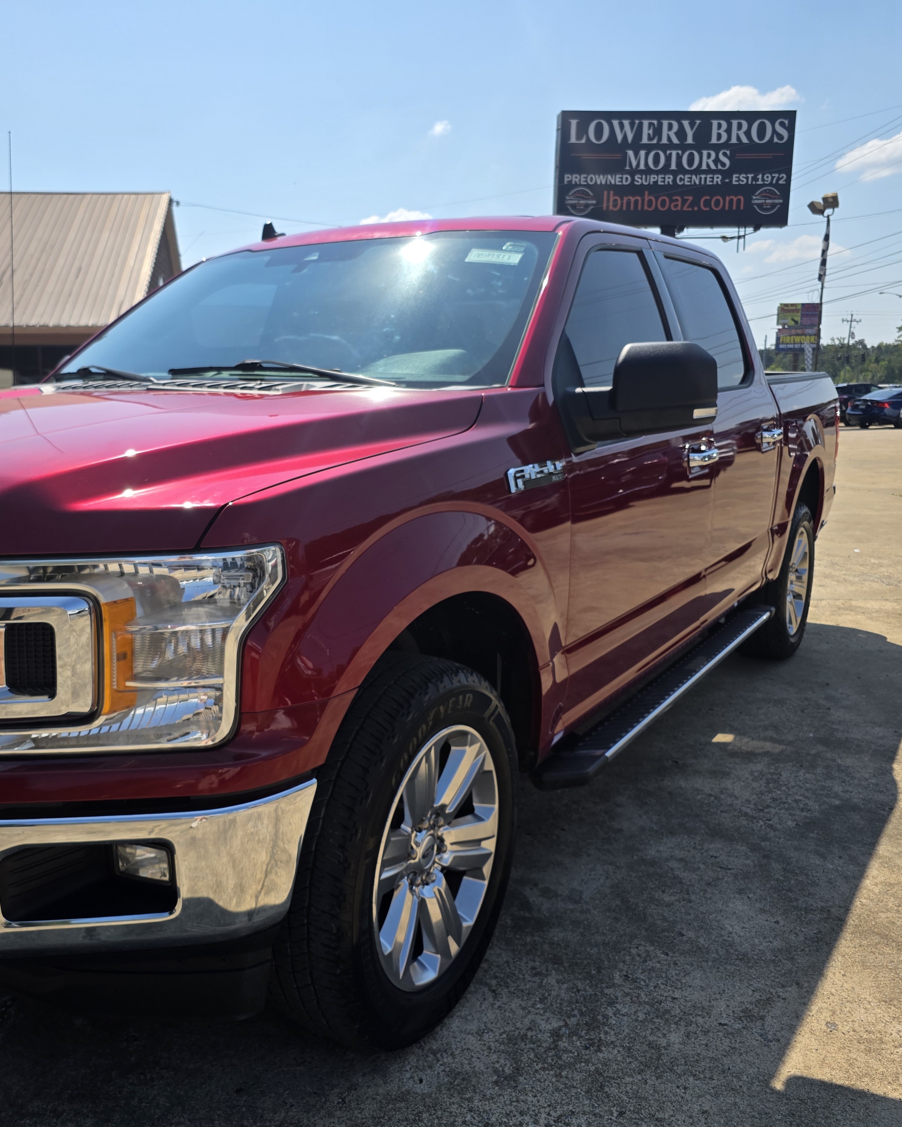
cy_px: 563
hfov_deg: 47.9
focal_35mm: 30
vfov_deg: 58.8
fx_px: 1001
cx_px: 320
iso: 80
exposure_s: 1/6809
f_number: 1.7
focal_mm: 6.3
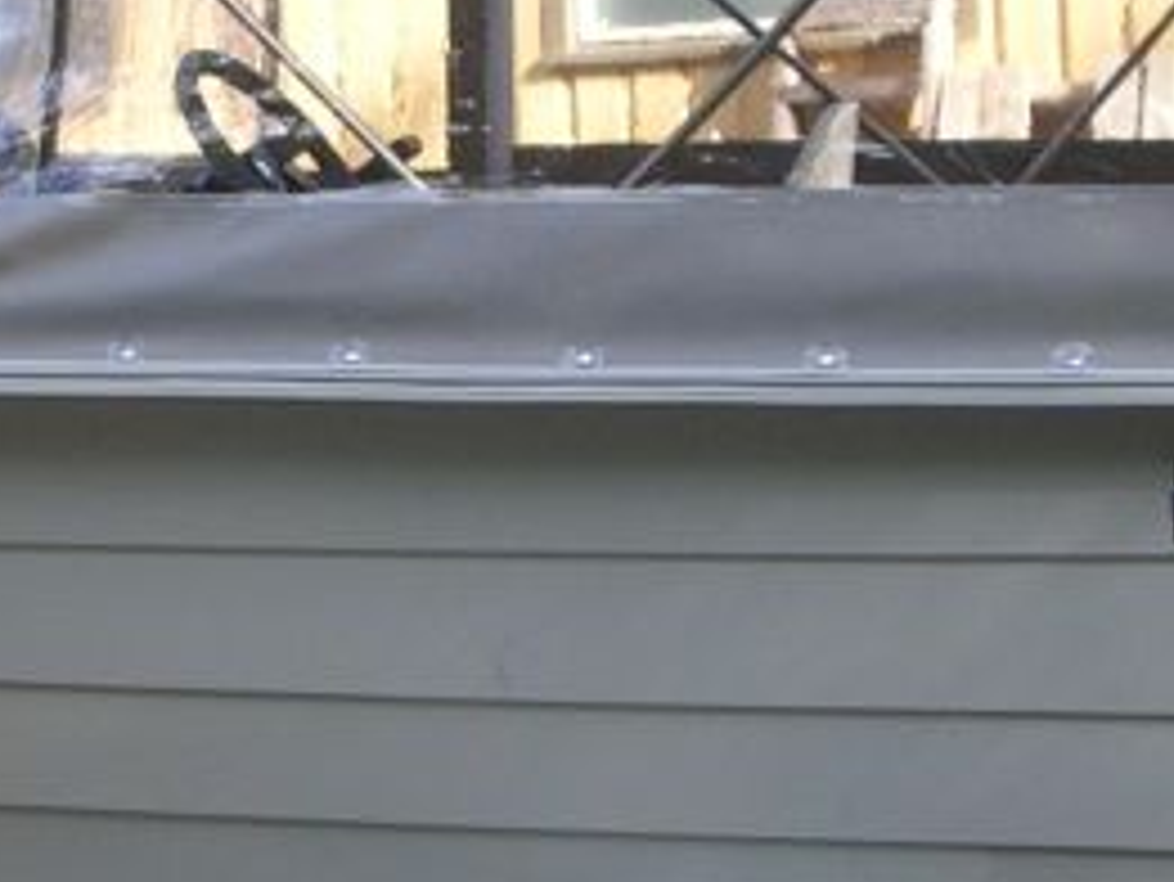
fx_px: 5191
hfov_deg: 12.9
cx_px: 486
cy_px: 369
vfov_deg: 9.7
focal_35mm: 153
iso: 50
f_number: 3
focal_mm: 6.6
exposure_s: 1/212
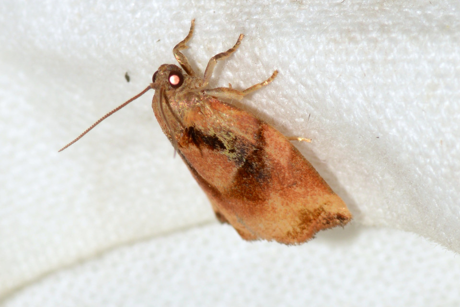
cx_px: 230
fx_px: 1917
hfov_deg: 13.7
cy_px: 154
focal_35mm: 150
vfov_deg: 9.1
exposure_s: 1/200
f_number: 18
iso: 100
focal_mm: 100
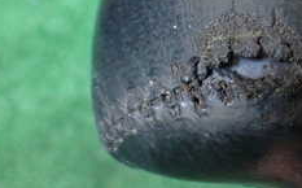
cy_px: 58
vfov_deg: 15.8
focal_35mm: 82
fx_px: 674
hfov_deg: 24.6
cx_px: 268
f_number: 2.3
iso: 800
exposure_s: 1/125
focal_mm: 5.4
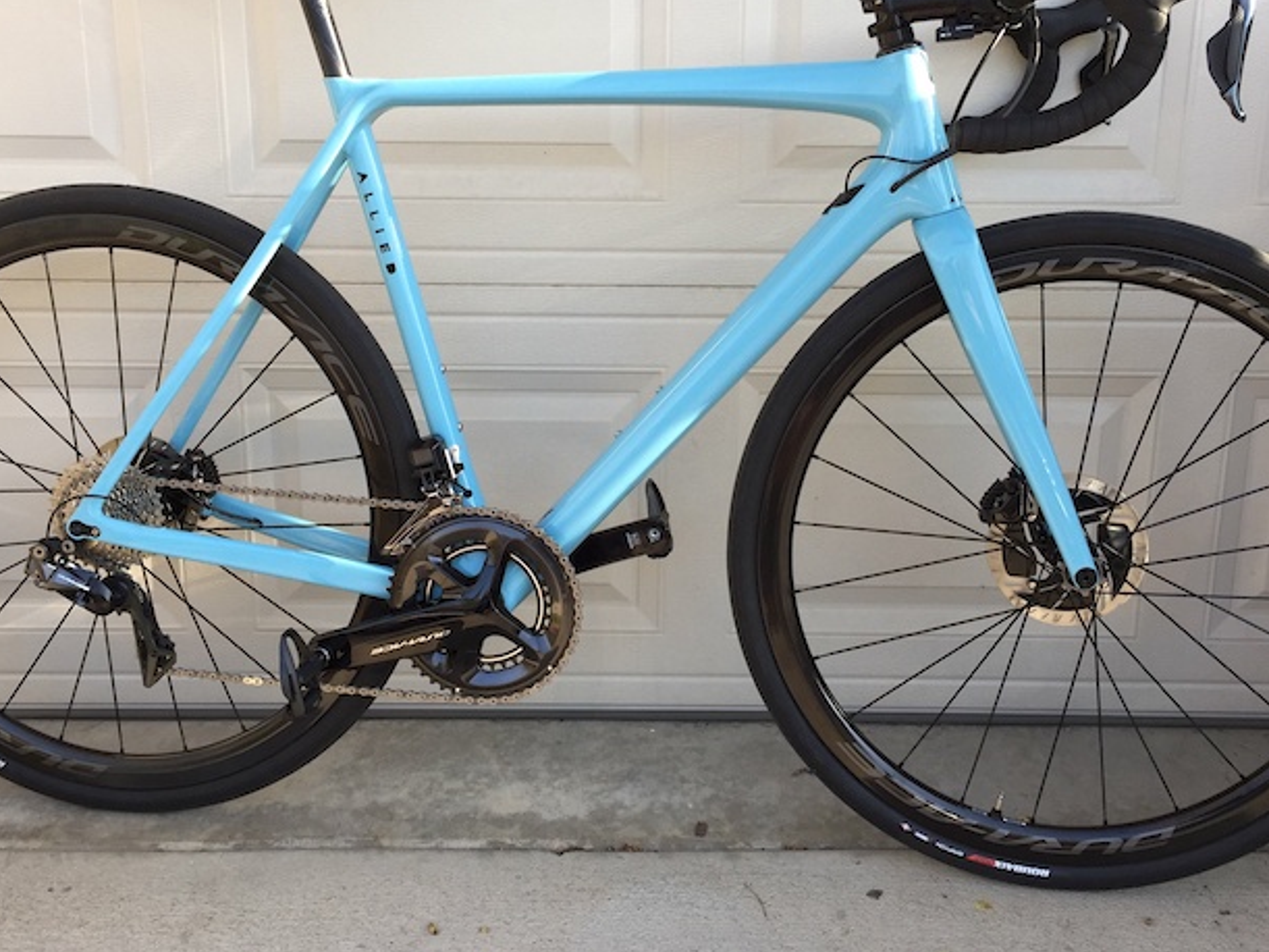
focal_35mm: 38
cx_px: 642
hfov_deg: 49.0
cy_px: 378
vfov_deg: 37.6
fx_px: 1393
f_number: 2.2
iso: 32
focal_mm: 4.15
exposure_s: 1/183
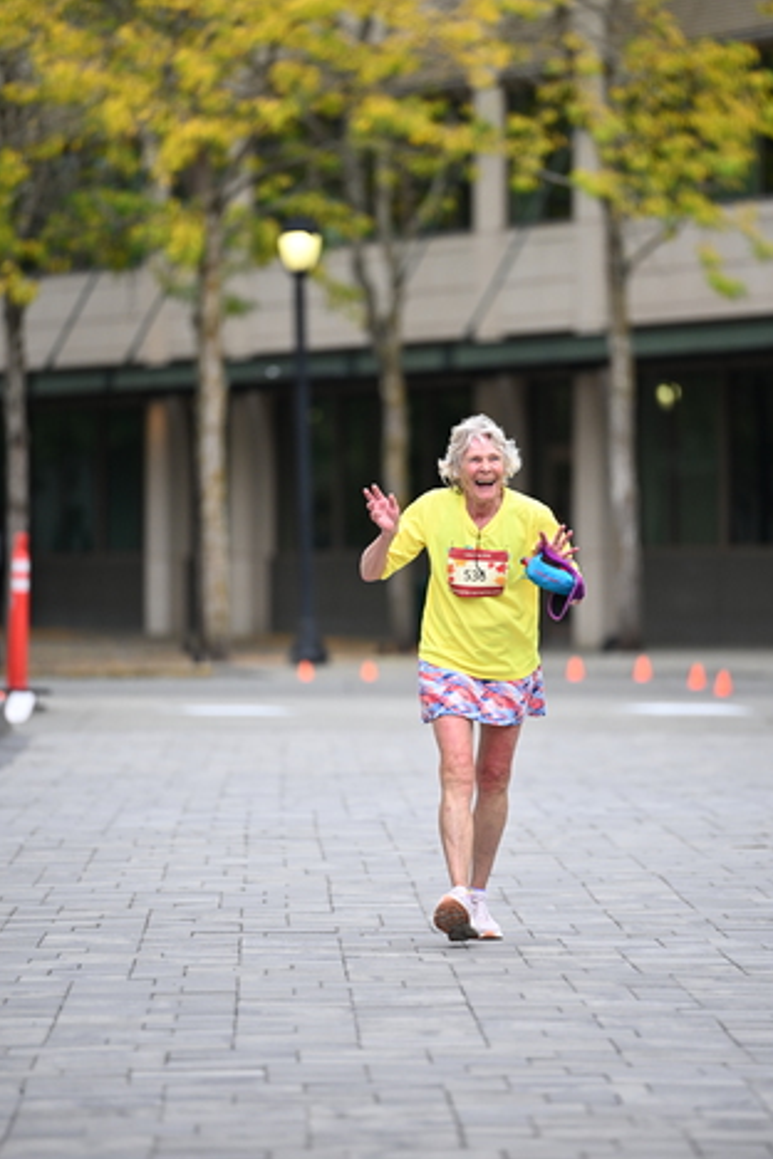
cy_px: 560
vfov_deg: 8.8
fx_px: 7568
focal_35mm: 235
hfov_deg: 5.8
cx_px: 432
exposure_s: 1/1600
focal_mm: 200
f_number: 2.8
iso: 640
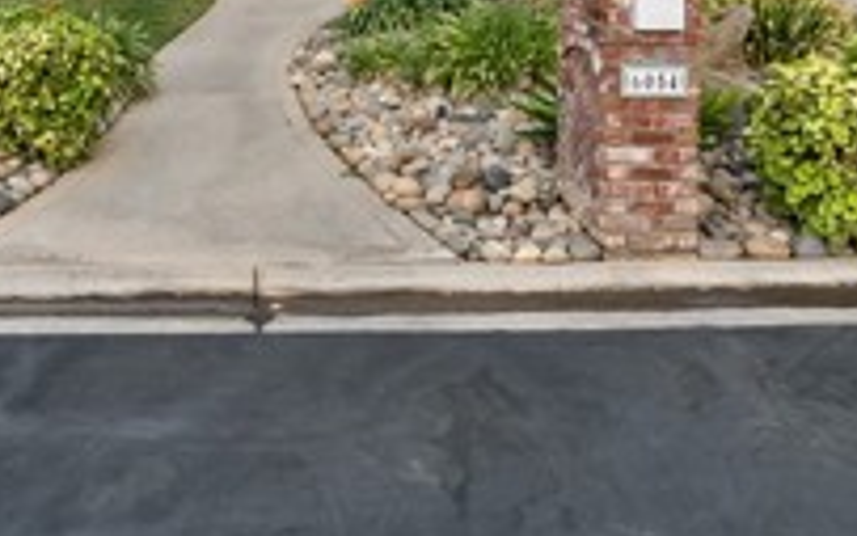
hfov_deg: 43.4
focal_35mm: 45
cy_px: -162
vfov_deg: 24.8
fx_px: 1051
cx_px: 249
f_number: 4
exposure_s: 1/60
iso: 125
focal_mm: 14
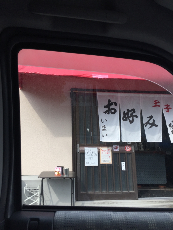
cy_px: 115
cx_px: 86
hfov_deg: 48.2
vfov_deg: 61.7
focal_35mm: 29
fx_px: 193
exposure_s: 1/494
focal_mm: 4.15
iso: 32
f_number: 2.2
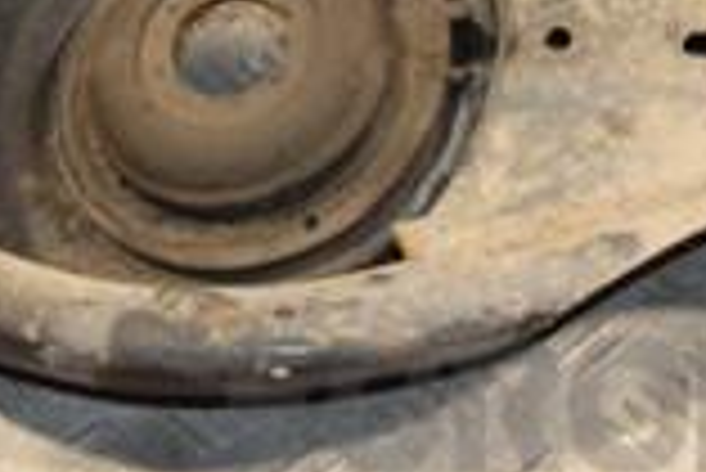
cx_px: 144
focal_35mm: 126
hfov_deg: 16.1
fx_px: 2473
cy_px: -193
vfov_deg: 10.6
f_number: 5
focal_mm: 22
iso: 800
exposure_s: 1/200
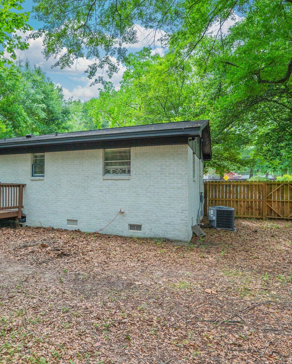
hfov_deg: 50.1
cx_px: 54
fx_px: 289
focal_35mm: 27
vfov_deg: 64.6
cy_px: 180
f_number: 9
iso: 640
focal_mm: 18.5
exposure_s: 1/400
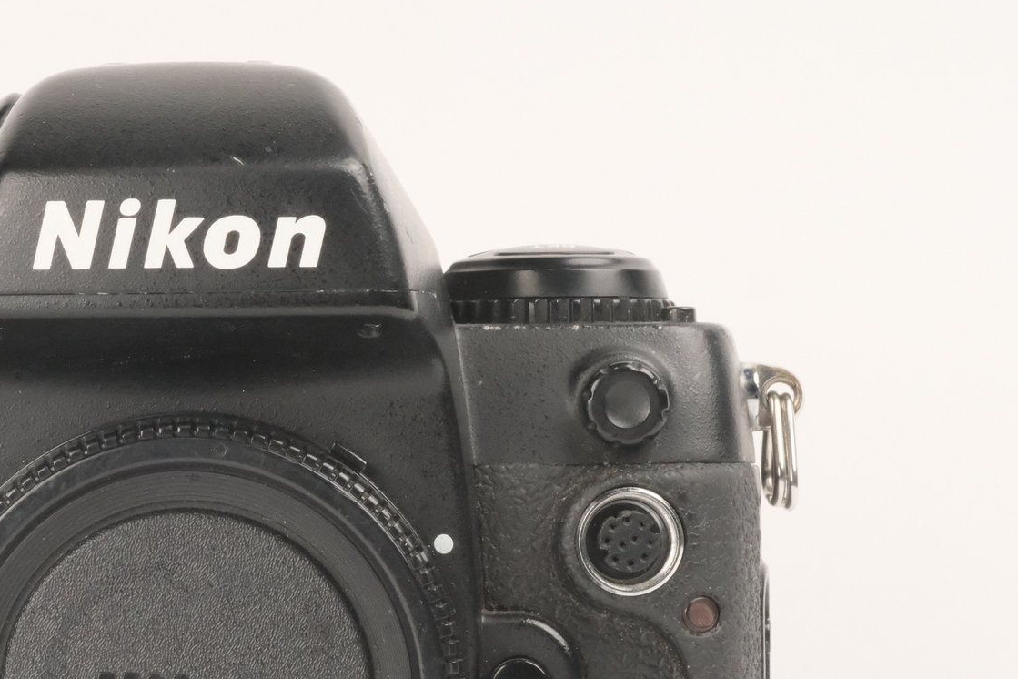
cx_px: 78
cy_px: 622
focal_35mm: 193
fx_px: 5457
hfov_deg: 10.6
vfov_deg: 7.1
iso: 3200
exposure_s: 1/60
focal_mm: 60
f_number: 14
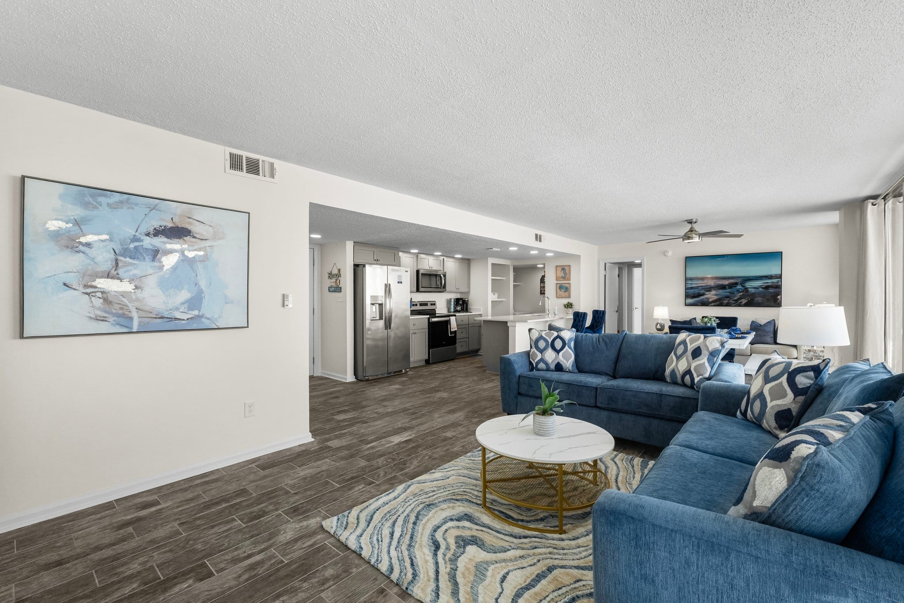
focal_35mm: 15
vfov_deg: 77.3
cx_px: 452
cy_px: 302
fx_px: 377
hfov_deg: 100.4
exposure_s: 1/20
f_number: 9
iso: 400
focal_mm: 10
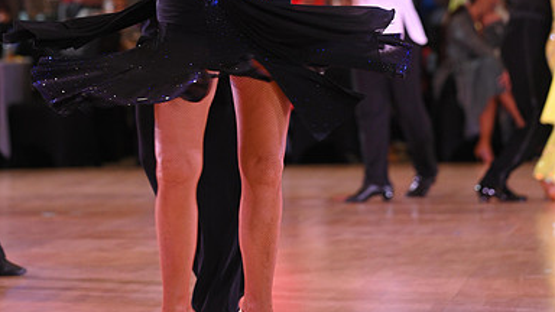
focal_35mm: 277
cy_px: -52
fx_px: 4076
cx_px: 277
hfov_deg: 7.8
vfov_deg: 4.4
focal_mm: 175
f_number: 5
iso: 1600
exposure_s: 1/200
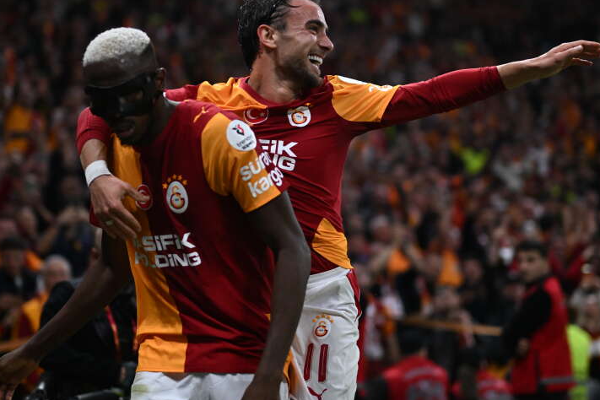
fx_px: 1500
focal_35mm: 90
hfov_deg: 22.6
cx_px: 270
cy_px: 142
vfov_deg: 15.2
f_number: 1.2
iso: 800
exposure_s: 1/4000
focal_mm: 50
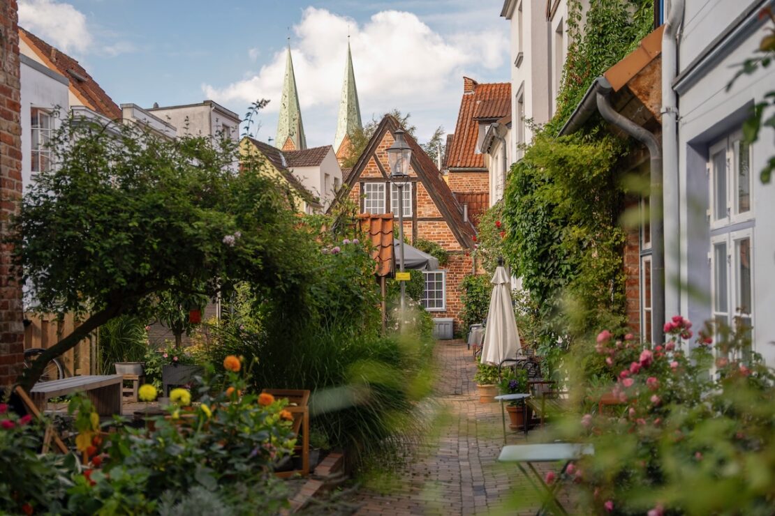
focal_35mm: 50
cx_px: 388
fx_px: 1074
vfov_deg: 27.0
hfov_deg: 39.7
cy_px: 258
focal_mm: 49.9
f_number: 2.8
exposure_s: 1/800
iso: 100
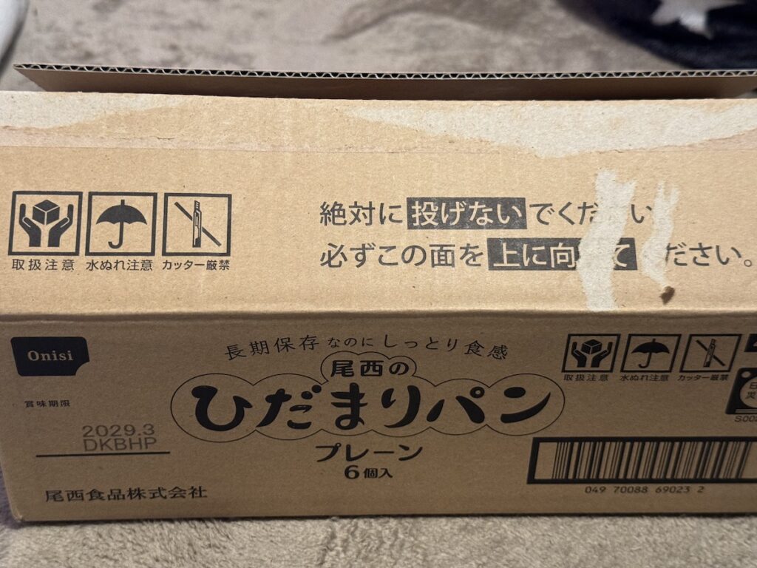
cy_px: 284
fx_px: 1050
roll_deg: -0.2
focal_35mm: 48
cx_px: 378
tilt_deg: -34.8
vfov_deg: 30.3
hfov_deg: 39.7
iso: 400
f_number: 1.78
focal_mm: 6.86
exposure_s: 1/33
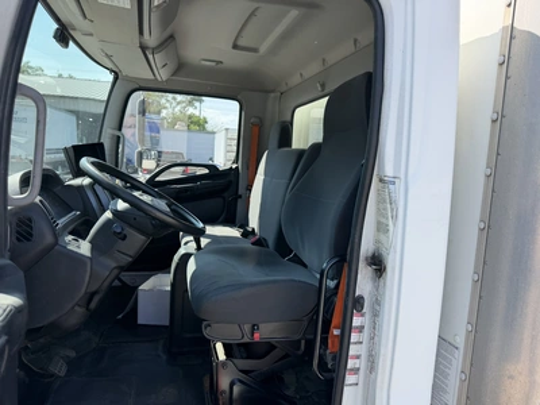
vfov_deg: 56.8
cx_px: 270
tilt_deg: -1.2
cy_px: 202
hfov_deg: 71.6
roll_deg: -2.7
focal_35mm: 24
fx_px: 374
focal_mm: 6.76
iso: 80
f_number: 1.78
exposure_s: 1/1361
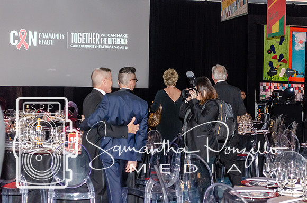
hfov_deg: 24.7
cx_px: 154
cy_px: 102
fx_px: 702
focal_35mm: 82
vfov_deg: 16.5
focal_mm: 55
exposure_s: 1/60
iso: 3200
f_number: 5.6
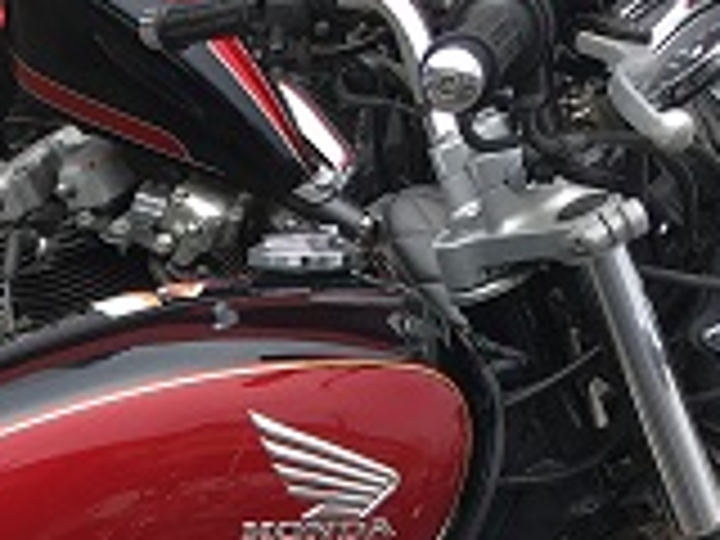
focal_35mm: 128
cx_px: -198
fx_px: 2662
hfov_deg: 14.8
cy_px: 938
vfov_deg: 10.9
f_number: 2.2
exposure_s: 1/334
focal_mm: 4.15
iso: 25
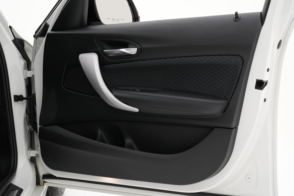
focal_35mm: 51
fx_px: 418
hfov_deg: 38.8
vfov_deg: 26.4
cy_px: 98
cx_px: 147
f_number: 10
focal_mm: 34.1
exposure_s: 1/50
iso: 500
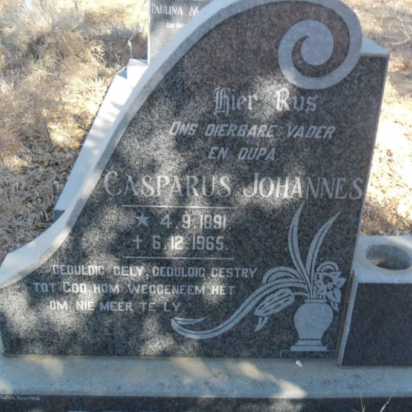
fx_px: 566
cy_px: 221
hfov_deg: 40.0
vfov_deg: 40.0
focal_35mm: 42
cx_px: 196
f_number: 3.5
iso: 80
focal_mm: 4.9
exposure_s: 1/133
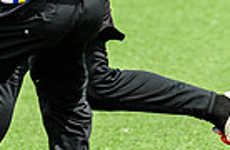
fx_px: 7806
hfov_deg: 1.7
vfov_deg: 1.1
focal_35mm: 1230
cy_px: -137
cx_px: 153
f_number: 3.2
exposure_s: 1/1250
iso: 140
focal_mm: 135
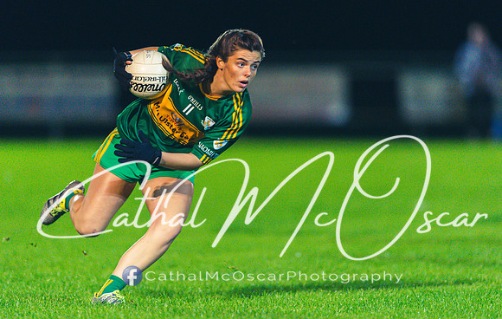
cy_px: 148
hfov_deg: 4.7
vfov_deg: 3.0
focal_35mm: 443
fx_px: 6087
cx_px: 262
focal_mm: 400
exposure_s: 1/500
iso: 5000
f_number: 2.8
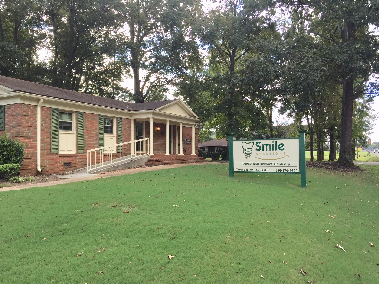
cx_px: 190
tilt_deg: +1.0
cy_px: 142
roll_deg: -0.1
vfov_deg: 48.2
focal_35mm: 29
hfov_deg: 61.7
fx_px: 318
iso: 32
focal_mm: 4.15
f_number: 2.2
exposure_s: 1/514
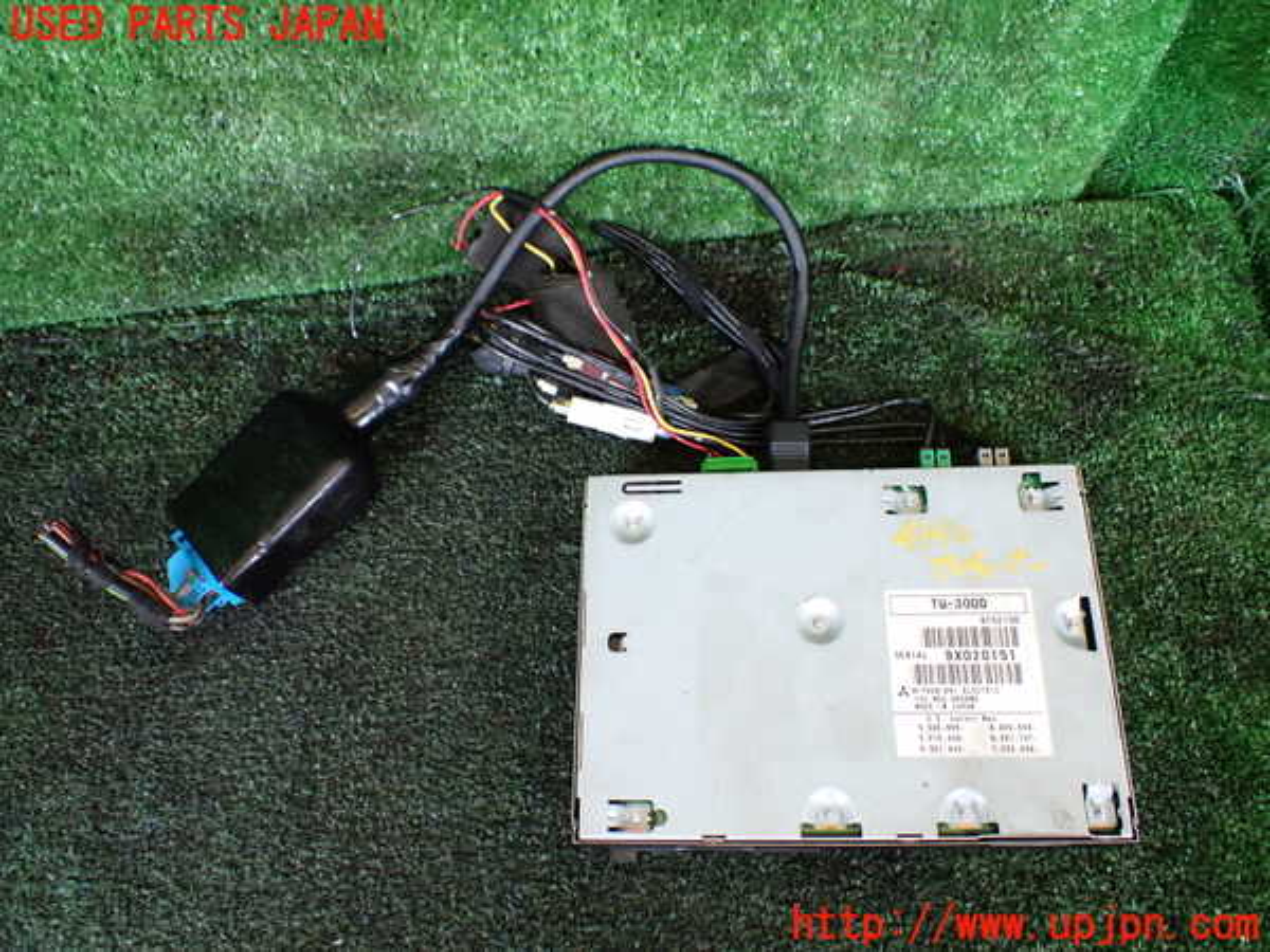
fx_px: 1101
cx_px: 635
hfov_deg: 60.0
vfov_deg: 46.8
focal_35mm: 30
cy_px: 476
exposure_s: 1/125
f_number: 2.3
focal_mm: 5.4
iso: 500
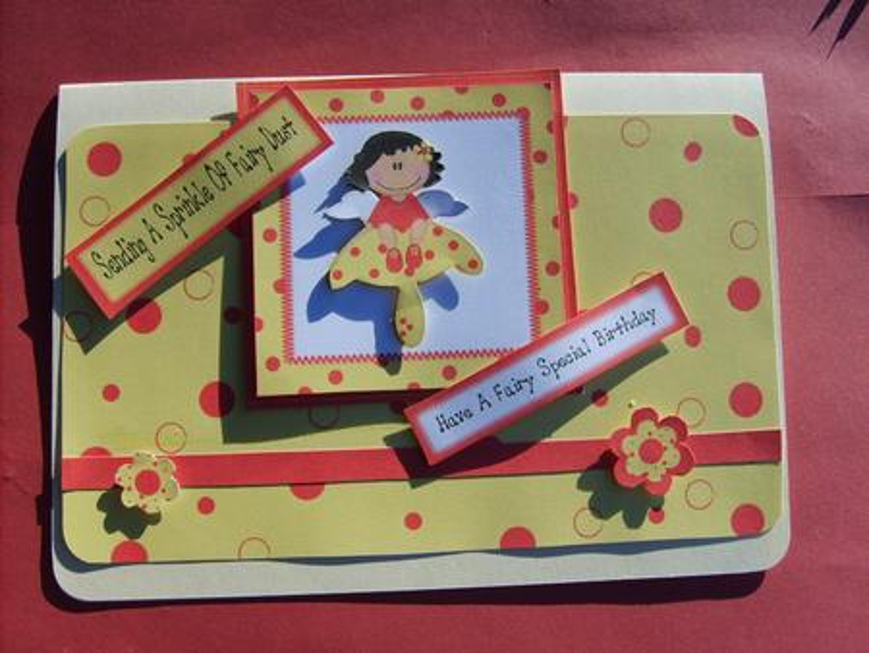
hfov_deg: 52.6
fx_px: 879
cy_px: 326
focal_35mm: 35
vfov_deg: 40.7
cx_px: 434
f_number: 2.8
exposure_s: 1/750
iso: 50
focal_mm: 5.8
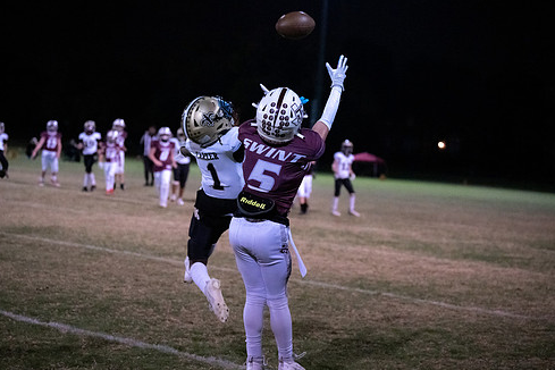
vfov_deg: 16.5
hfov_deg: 24.5
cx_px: 262
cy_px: 200
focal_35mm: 83
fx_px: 1279
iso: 12800
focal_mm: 70
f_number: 2.8
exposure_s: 1/1000
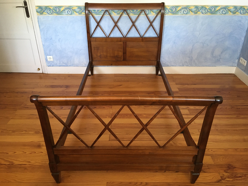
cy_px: 93
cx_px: 124
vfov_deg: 48.2
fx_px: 208
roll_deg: -0.2
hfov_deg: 61.7
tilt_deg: -30.3
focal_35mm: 29
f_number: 2.2
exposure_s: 1/33
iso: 200
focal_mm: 4.15
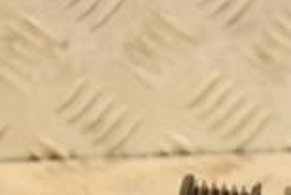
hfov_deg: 6.7
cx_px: 471
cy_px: 331
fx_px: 2452
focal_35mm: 303
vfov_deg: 4.5
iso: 800
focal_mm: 52
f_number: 5
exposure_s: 1/100
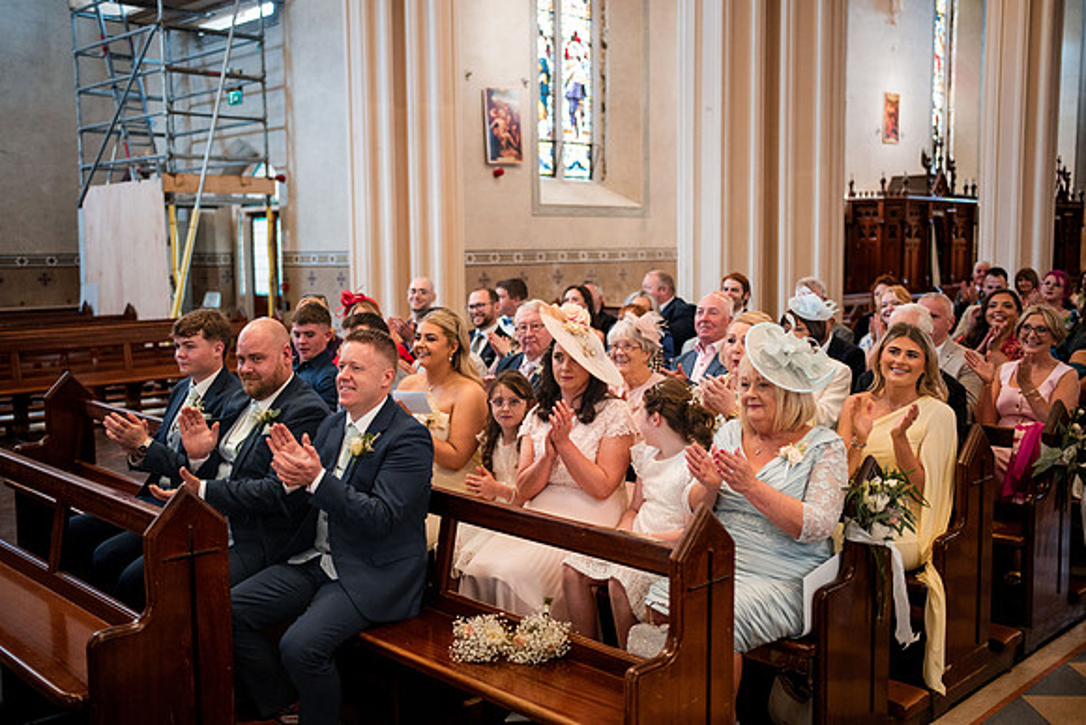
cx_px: 543
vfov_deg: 37.9
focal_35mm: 35
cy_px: 362
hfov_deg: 54.4
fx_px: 1056
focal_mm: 35
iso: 2000
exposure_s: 1/250
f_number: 1.8
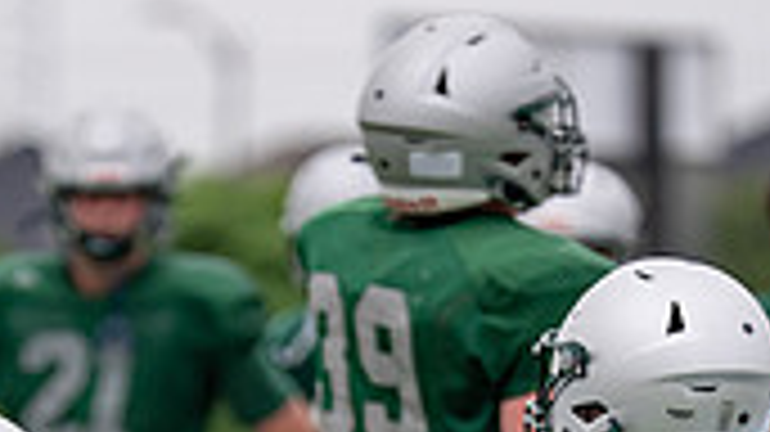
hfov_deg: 3.1
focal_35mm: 691
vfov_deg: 1.8
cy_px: 778
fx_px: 14102
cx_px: 143
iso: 200
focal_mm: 176
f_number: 2.8
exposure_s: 1/2500
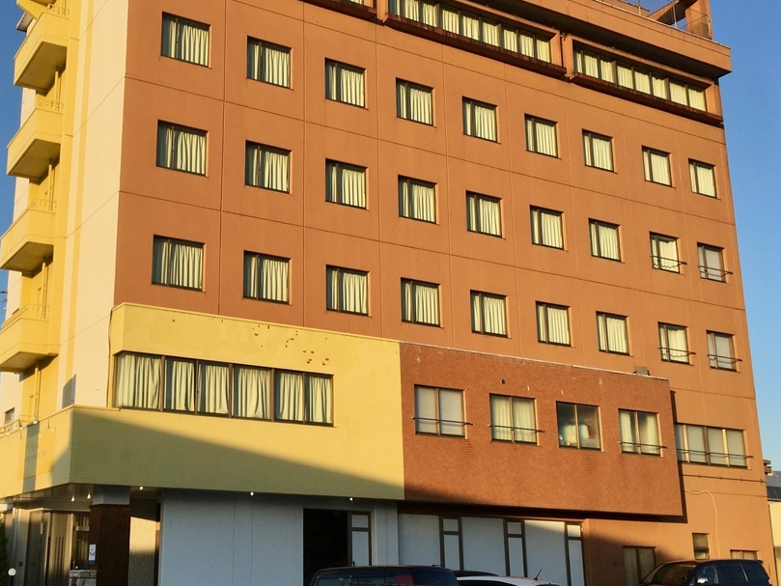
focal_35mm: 43
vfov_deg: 33.6
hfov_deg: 43.1
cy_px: 301
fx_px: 970
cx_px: 246
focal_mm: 4.15
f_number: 2.2
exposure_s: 1/864
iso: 25
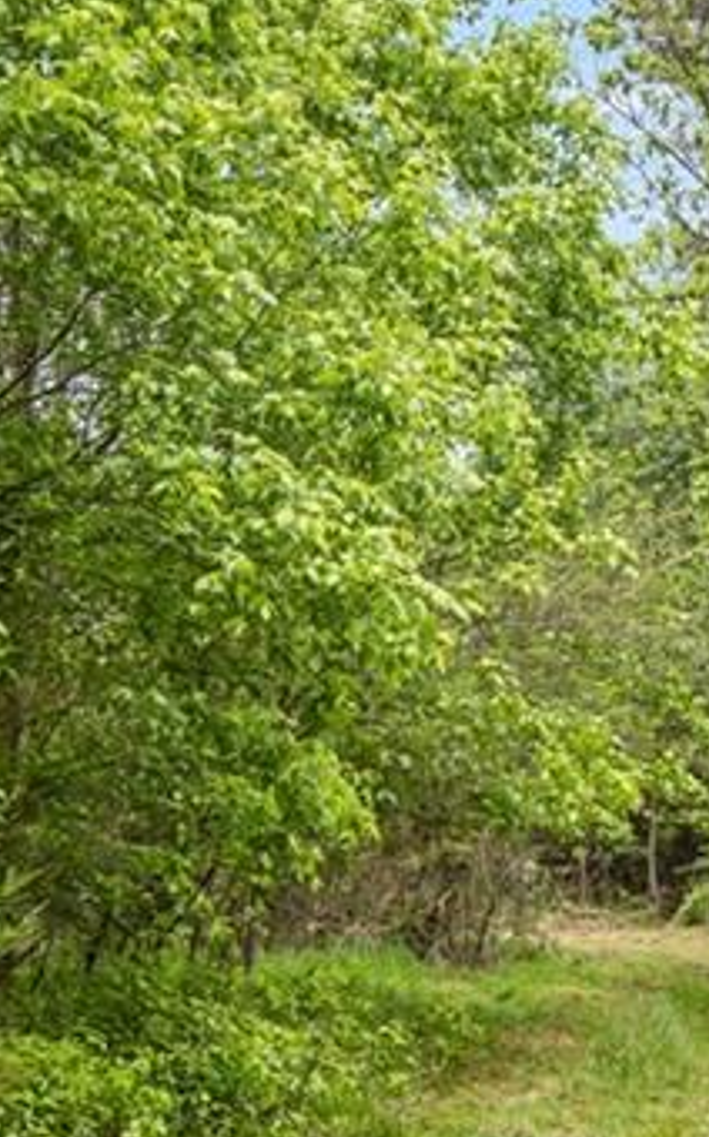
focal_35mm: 89
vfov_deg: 23.2
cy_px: 793
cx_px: 425
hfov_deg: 14.6
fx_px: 2756
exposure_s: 1/400
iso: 500
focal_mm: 29
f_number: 8
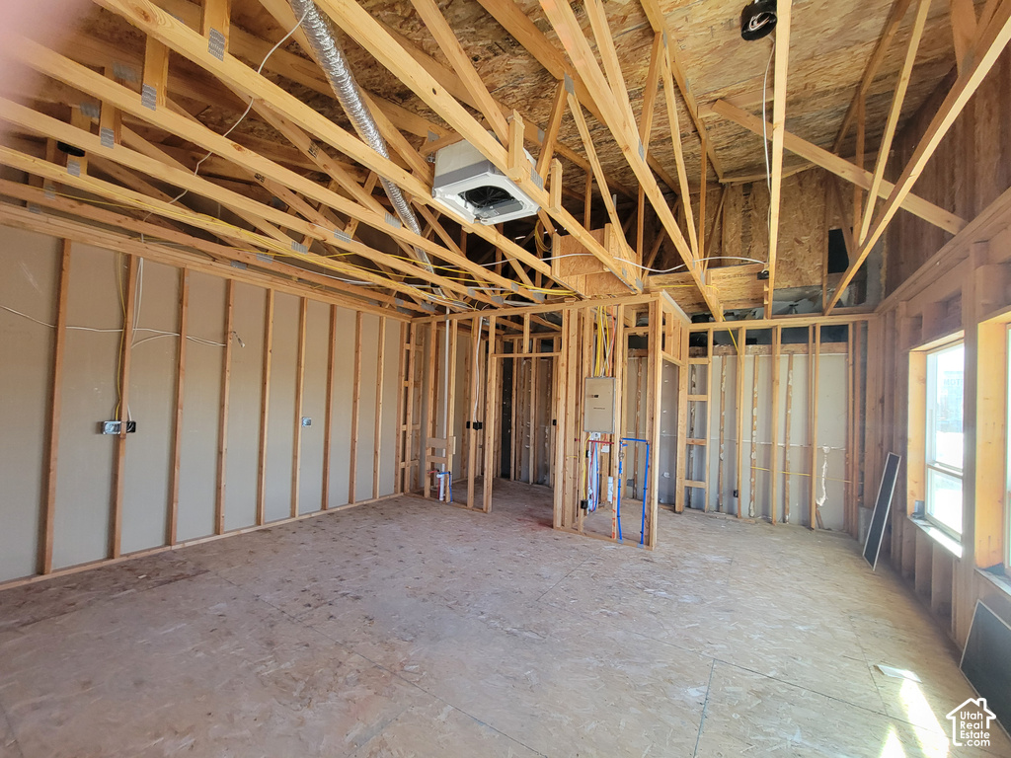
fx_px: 380
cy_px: 379
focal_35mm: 13
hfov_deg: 106.2
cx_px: 506
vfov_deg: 89.9
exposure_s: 1/60
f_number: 2.2
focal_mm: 2.2
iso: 200
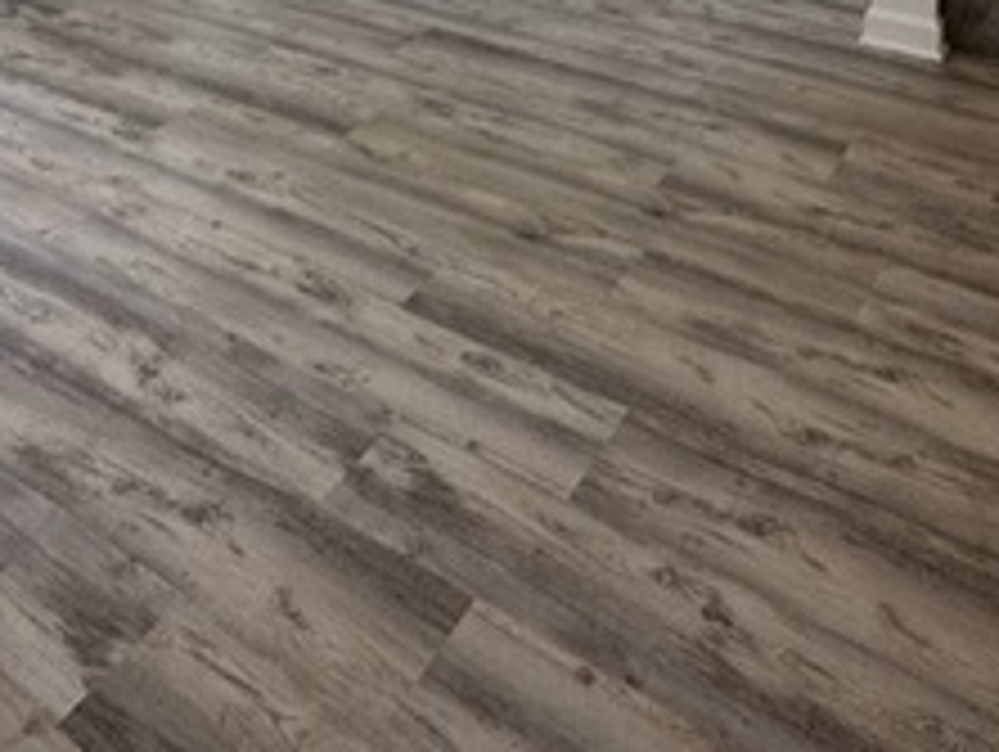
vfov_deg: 26.0
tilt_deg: -5.9
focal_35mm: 42
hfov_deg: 44.7
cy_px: -356
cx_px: 436
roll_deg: +0.9
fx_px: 1213
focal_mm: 2.22
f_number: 2.2
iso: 40
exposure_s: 1/120
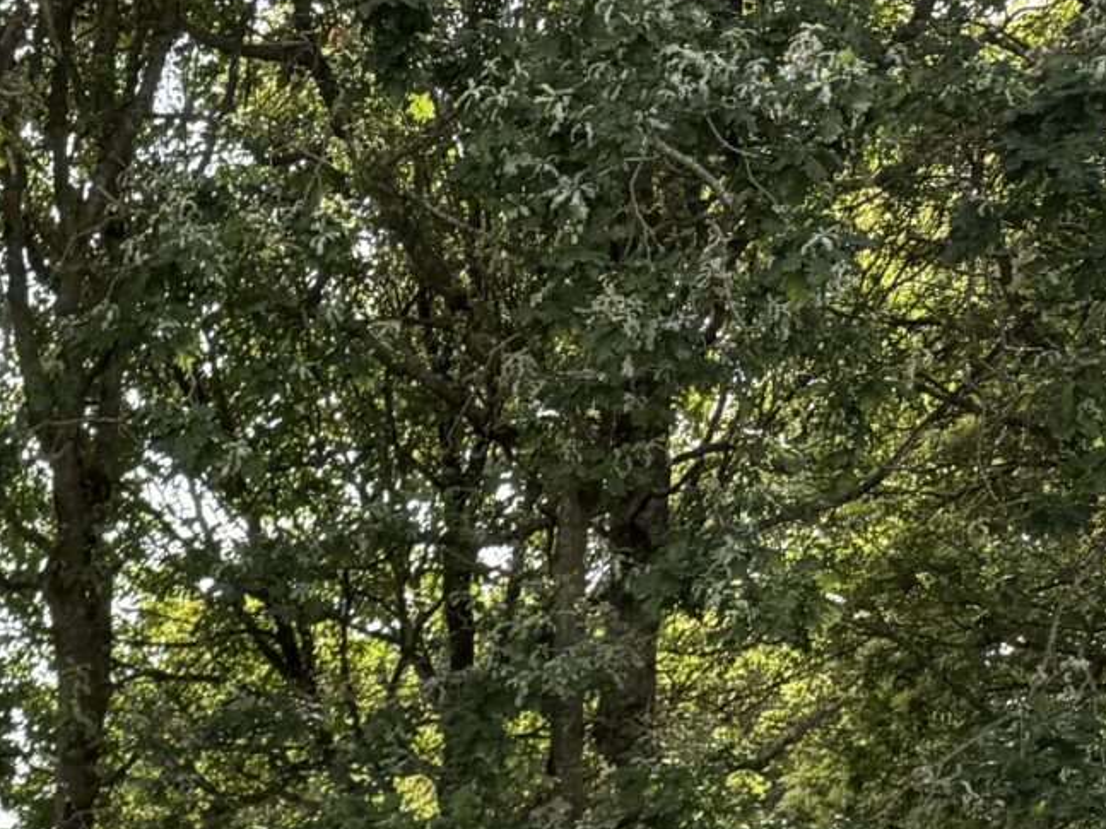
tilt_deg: -7.8
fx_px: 3035
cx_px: -771
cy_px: 1586
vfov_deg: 13.6
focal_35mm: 95
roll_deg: -0.5
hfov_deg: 17.5
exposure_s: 1/689
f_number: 1.78
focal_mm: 6.76
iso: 80
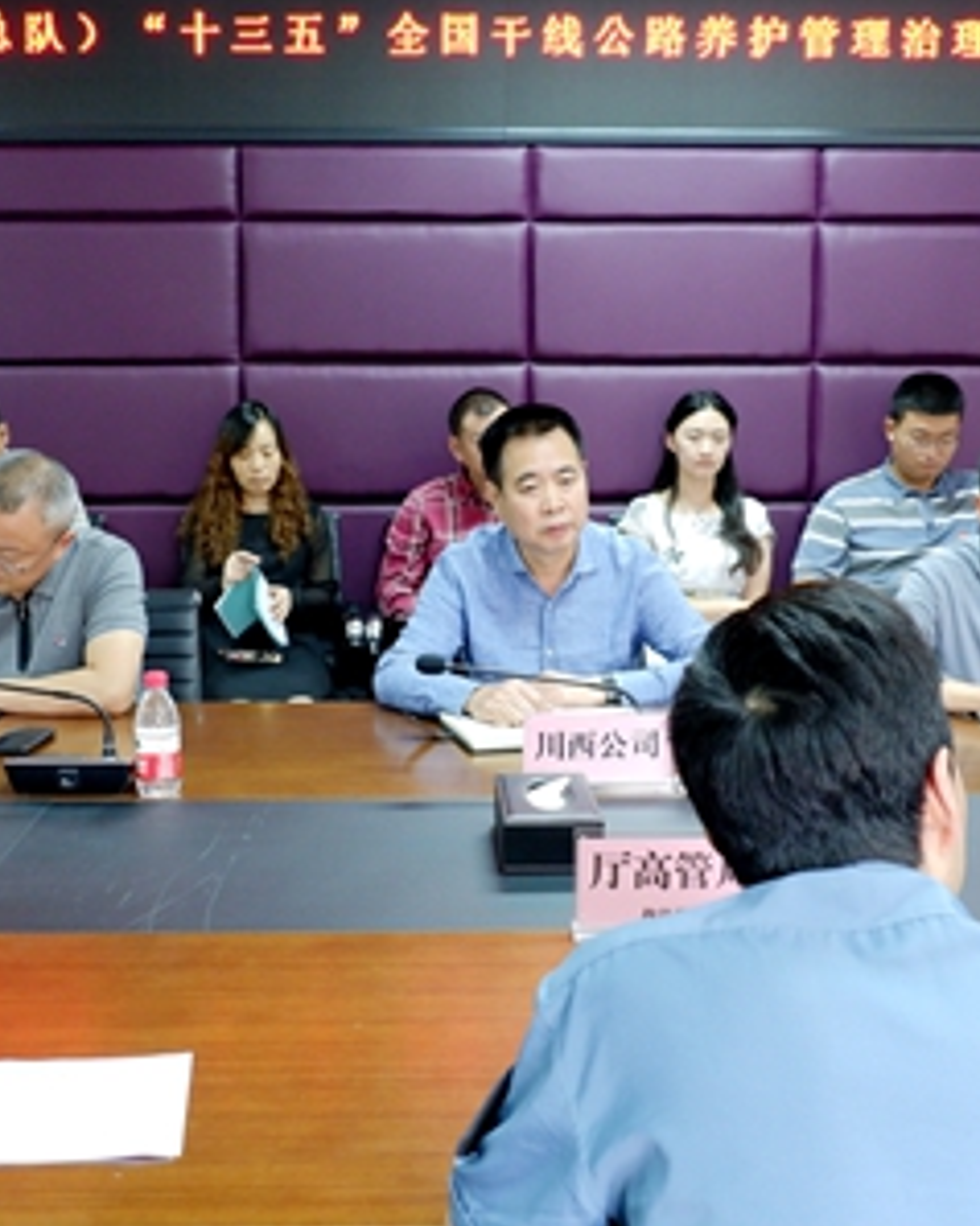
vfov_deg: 38.1
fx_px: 1778
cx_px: 498
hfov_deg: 30.8
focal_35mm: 49
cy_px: 629
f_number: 3.5
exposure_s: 1/45
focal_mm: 18
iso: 1600
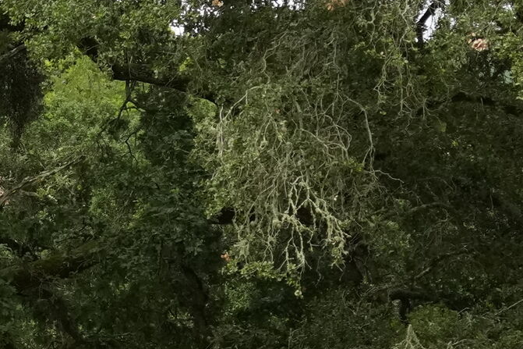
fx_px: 4677
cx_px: 150
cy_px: 238
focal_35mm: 322
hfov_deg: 6.4
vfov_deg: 4.3
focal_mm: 50
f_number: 4.5
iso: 1000
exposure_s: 1/1600
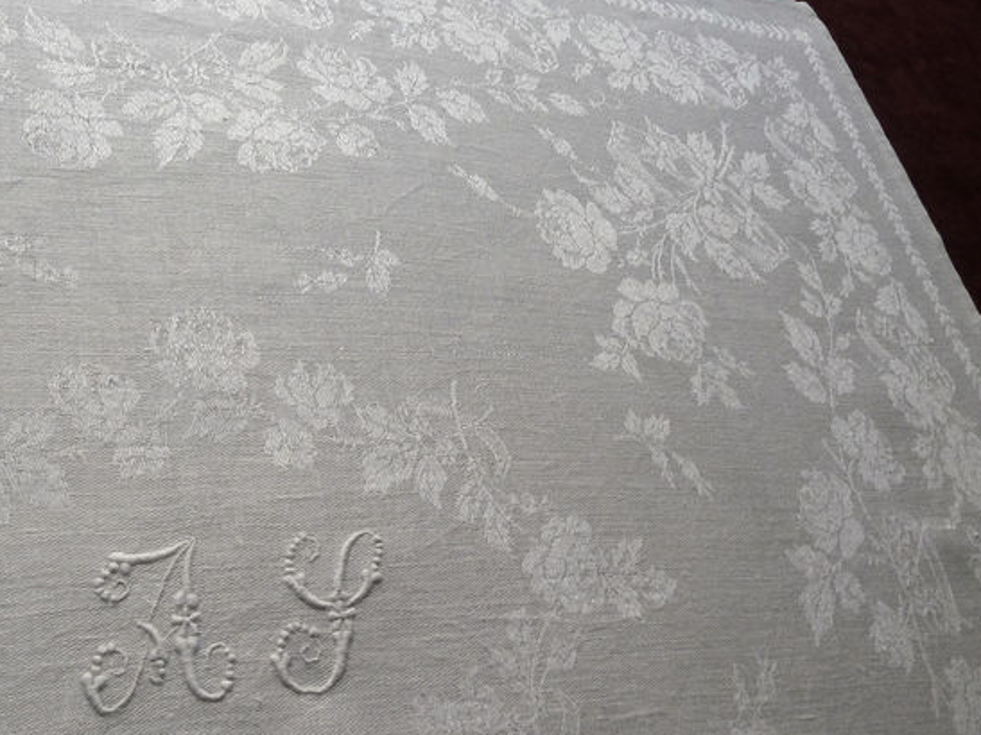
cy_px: 415
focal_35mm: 32
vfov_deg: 44.1
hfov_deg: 56.0
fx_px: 907
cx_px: 359
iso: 200
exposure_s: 1/200
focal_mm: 4.1
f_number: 4
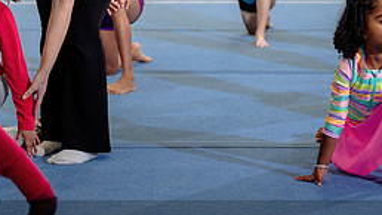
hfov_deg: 16.1
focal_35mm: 133
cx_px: 168
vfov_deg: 9.1
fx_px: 1347
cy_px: 29
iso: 800
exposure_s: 1/160
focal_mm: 53
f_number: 3.5
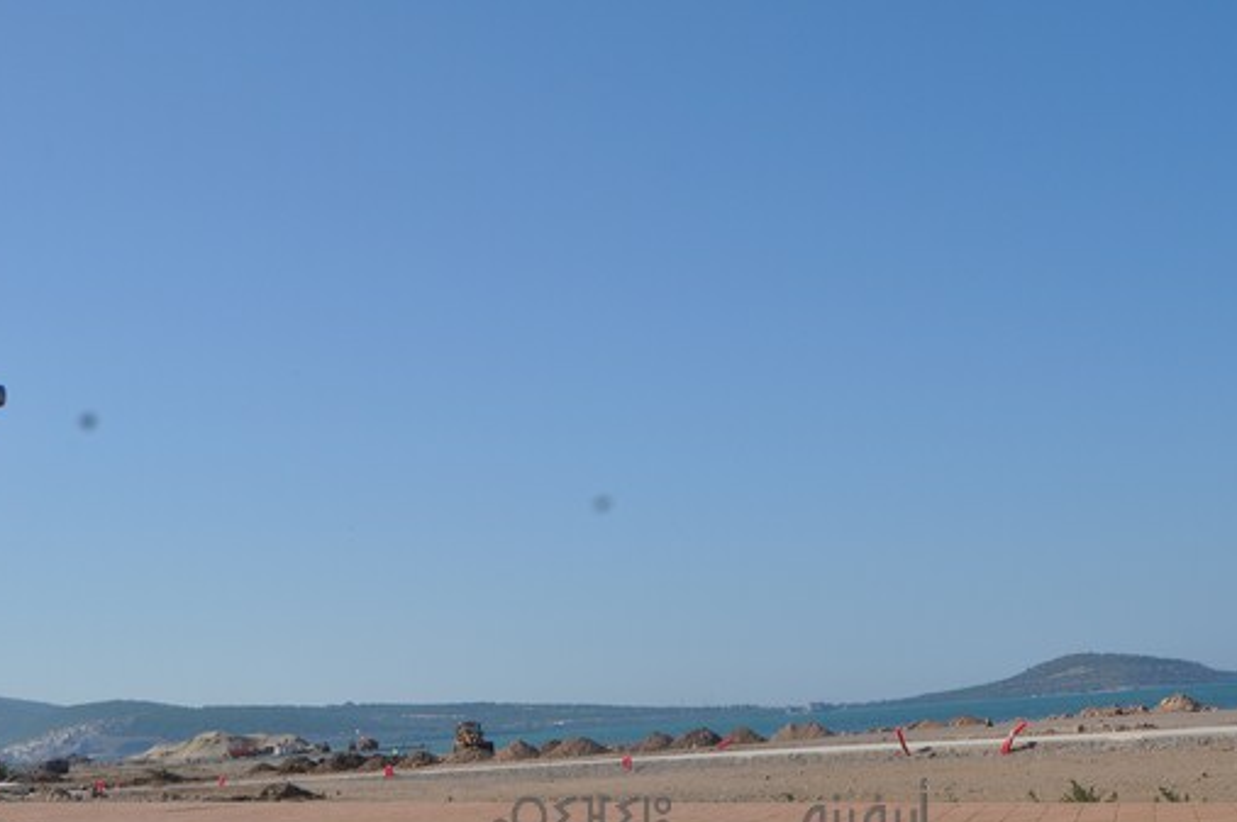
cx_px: 710
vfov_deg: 25.4
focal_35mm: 53
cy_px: 494
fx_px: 1819
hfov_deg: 37.5
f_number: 10
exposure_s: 1/500
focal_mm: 28
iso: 200
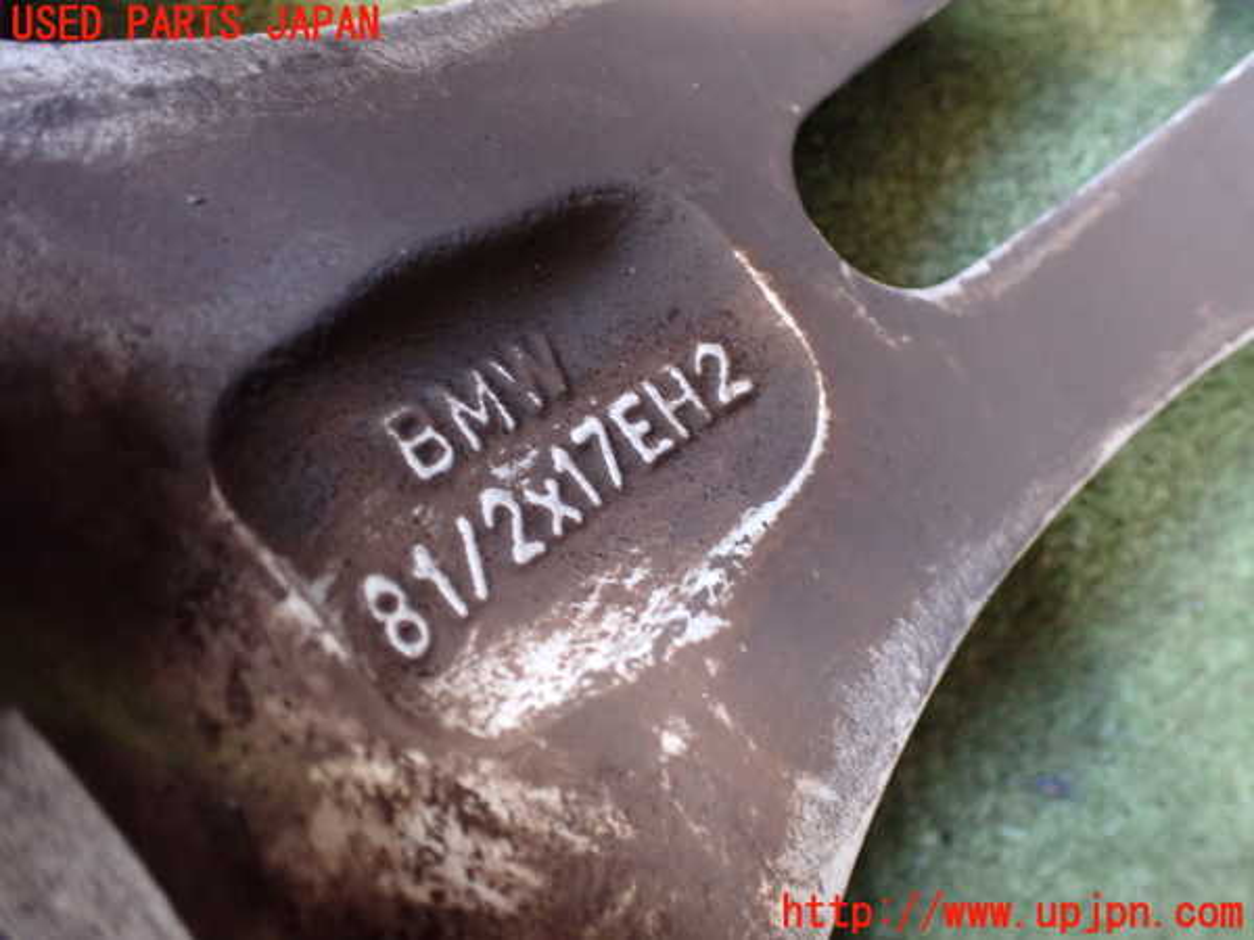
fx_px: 1087
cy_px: 470
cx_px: 627
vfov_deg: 46.8
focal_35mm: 30
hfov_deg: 60.0
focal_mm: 5.4
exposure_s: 1/30
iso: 800
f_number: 2.3
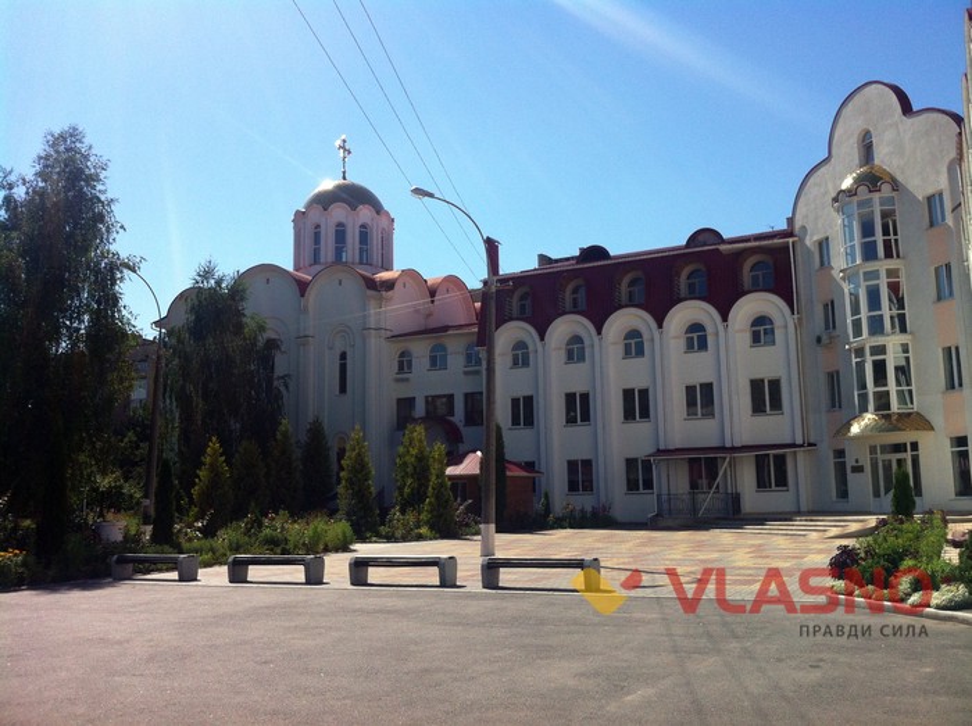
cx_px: 486
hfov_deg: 52.7
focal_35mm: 35
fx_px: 981
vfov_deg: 40.6
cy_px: 363
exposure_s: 1/1774
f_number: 2.8
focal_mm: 3.85
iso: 80
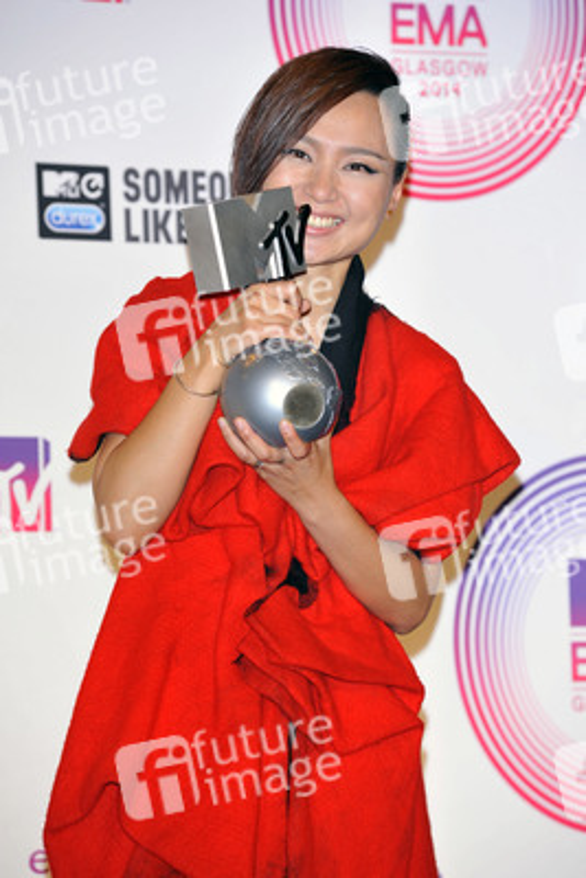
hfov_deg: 7.4
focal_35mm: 185
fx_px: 4513
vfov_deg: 11.1
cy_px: 439
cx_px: 293
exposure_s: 1/250
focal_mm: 185
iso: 800
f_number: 7.1
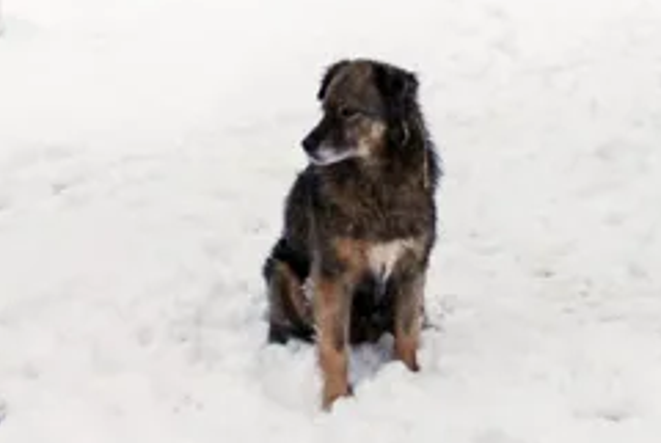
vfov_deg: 12.0
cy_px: -205
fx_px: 2023
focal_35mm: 110
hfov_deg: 18.6
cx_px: 314
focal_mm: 20
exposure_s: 1/60
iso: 200
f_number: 4
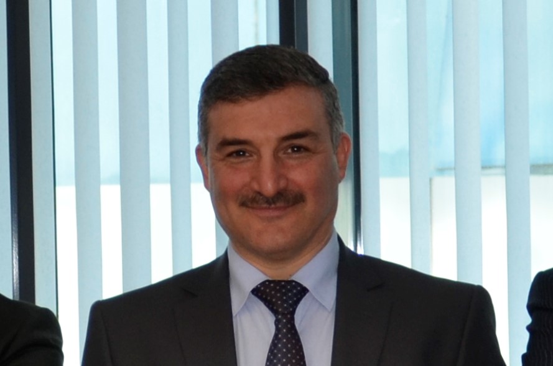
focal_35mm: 51
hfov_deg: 39.0
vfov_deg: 26.3
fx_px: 781
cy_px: 183
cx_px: 276
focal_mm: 34
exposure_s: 1/125
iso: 360
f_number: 4.2
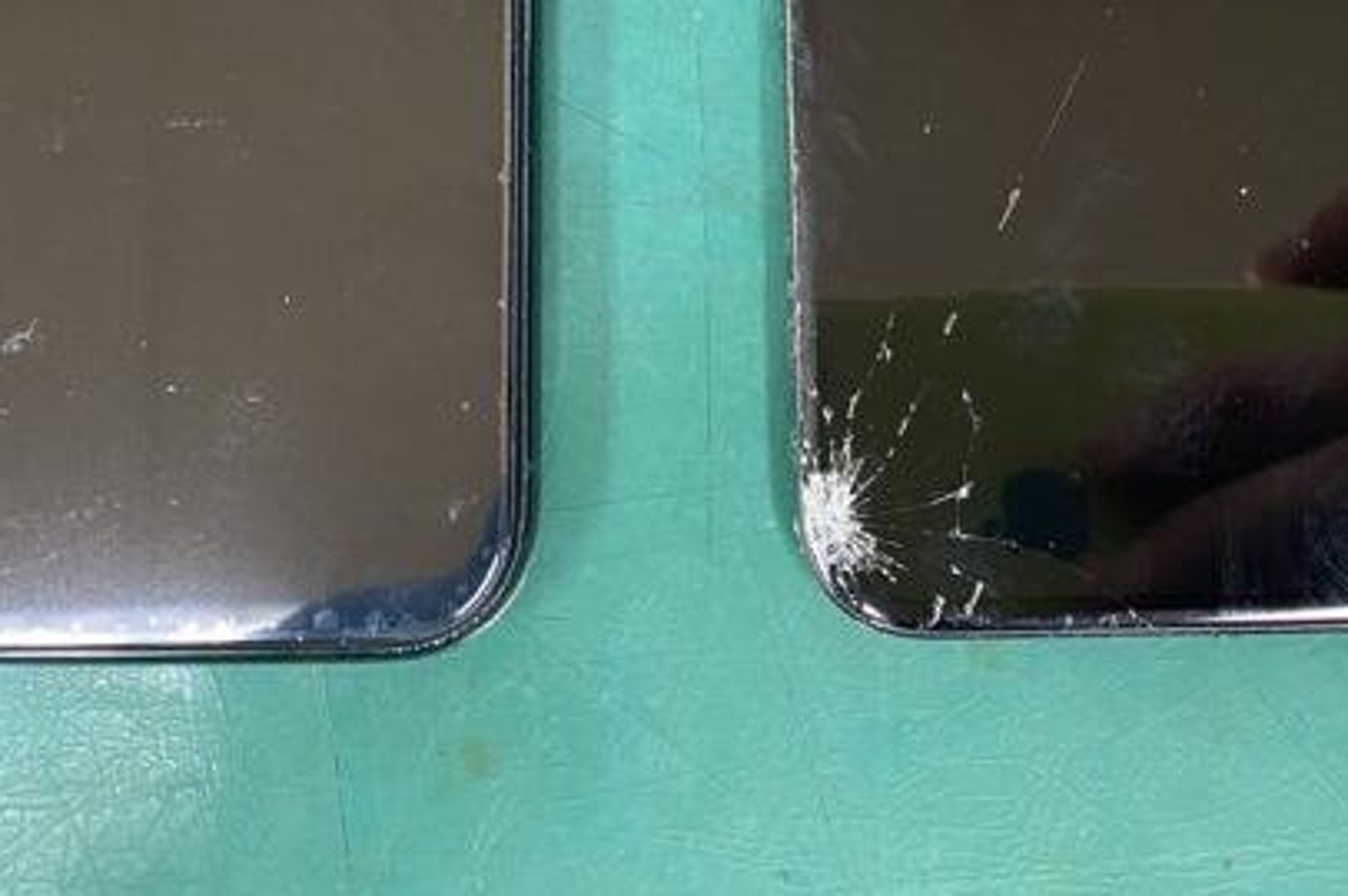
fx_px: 2245
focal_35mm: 60
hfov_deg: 33.4
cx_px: 684
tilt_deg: -76.9
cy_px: -154
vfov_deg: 21.2
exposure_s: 1/50
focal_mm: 4.25
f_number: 1.8
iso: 200
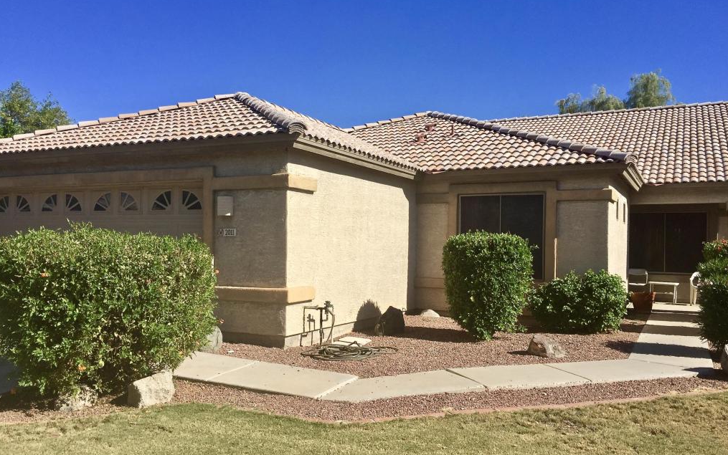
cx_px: 363
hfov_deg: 61.2
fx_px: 615
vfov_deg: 40.6
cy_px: 254
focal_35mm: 31
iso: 32
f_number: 2.2
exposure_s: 1/2825
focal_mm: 4.15
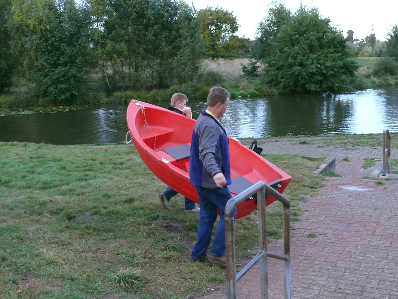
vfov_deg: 31.5
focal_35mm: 46
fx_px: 529
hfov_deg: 41.2
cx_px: 199
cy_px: 150
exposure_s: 1/100
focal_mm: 9
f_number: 2.8
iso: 200
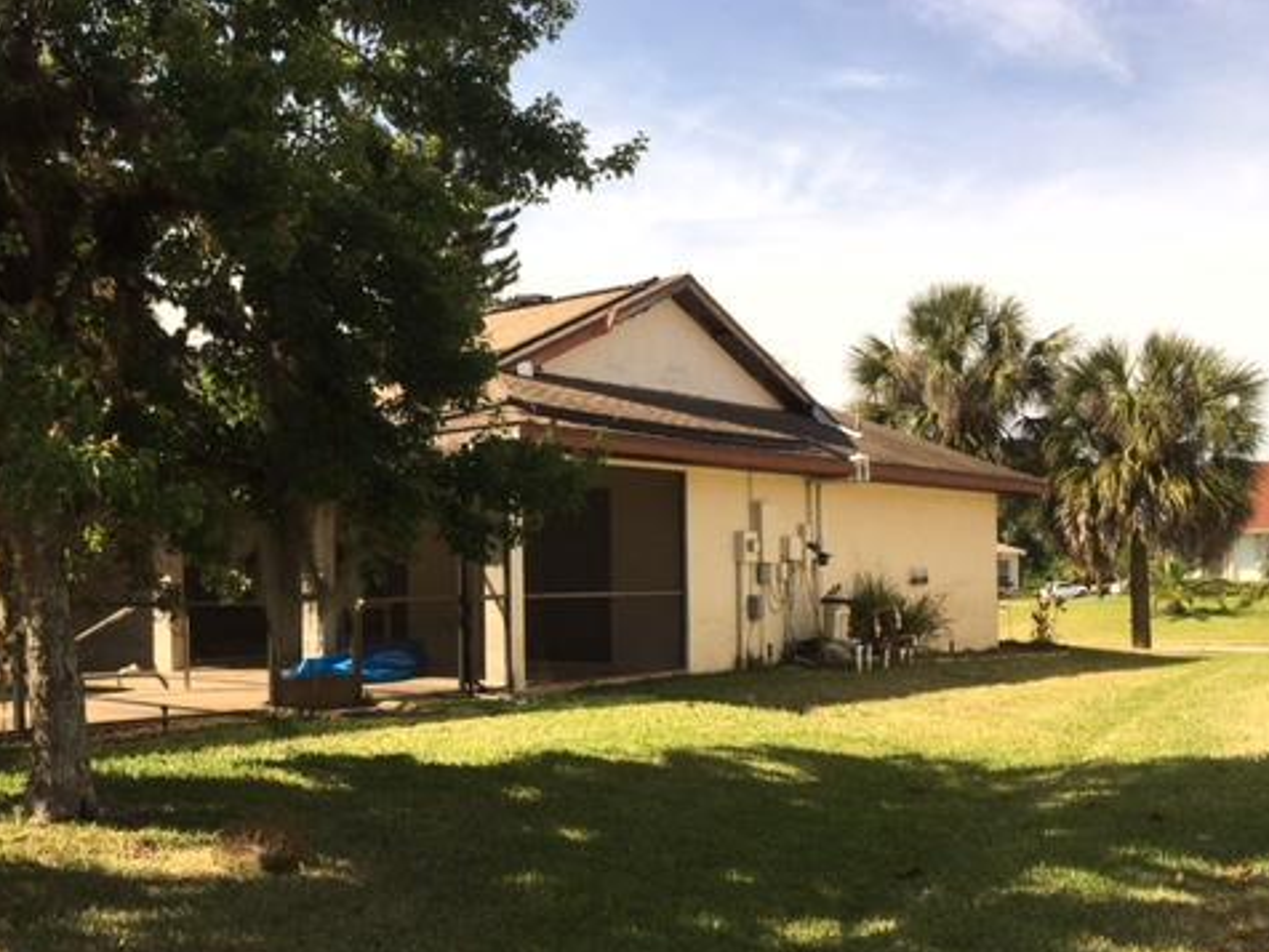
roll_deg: +1.4
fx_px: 1430
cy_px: 595
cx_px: 459
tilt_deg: +0.0
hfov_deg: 47.3
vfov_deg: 36.6
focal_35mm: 39
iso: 25
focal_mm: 4.15
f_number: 2.2
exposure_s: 1/1508
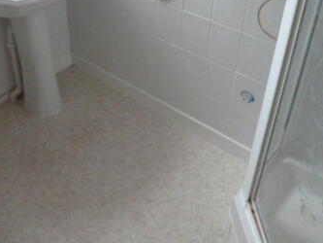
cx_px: 139
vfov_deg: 33.8
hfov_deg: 44.7
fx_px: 392
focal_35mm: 42
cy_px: 67
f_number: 3.3
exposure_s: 1/15
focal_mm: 4.3
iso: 1250
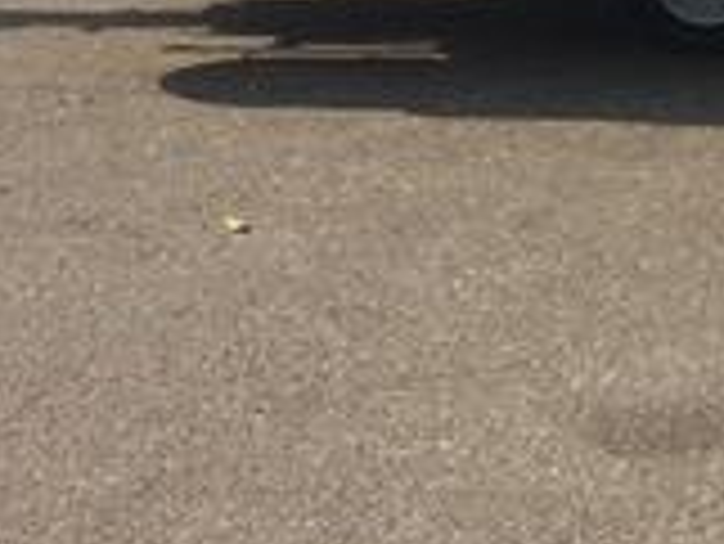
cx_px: 958
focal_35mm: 115
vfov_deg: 12.4
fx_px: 2407
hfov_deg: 16.2
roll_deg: -1.9
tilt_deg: -5.7
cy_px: -198
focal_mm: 4.15
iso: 32
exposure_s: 1/1786
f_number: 2.2
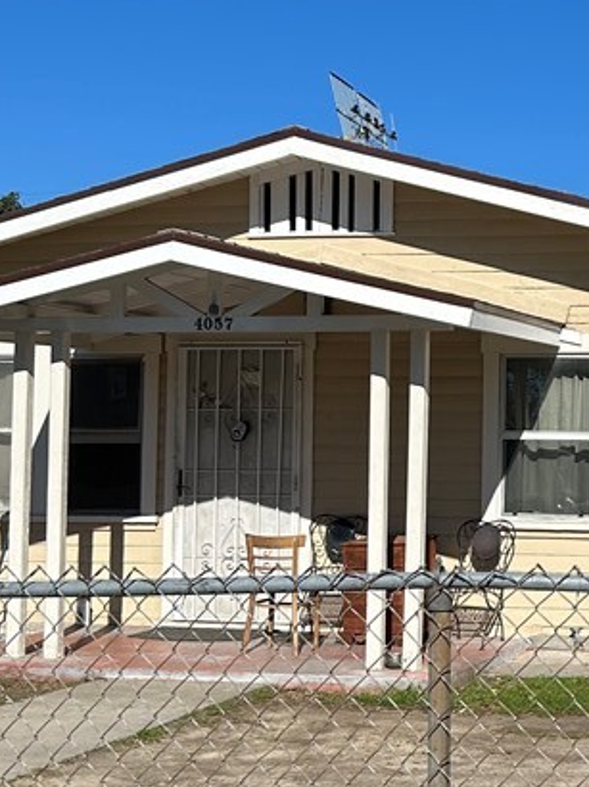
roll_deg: -1.5
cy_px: 405
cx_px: 647
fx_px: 1476
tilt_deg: +2.6
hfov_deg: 21.4
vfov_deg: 29.8
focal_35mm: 65
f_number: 1.5
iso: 50
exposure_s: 1/6579
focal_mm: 5.7
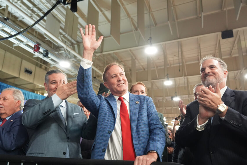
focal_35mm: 29
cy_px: 92
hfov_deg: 63.6
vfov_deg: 44.9
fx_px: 199
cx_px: 118
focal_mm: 24
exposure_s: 1/200
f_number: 2.8
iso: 3200
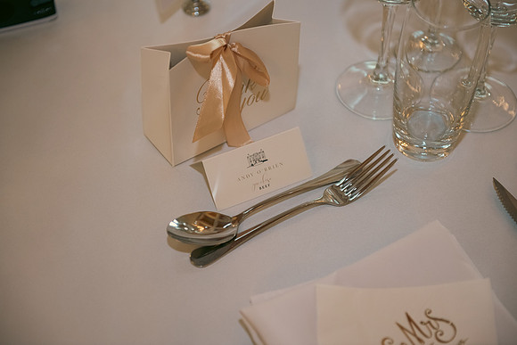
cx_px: 258
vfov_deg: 19.5
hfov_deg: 28.8
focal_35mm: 70
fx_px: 1005
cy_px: 172
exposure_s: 1/160
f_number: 3.5
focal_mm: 70
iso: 500
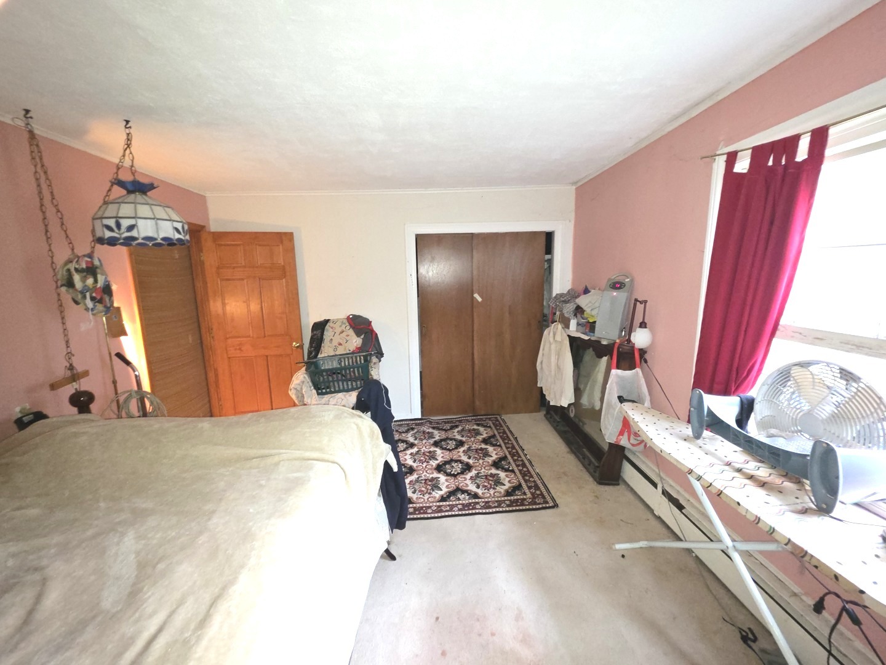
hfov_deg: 106.2
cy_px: 332
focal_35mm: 13
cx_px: 443
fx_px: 333
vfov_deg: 89.9
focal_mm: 2.2
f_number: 1.9
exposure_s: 1/20
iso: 400
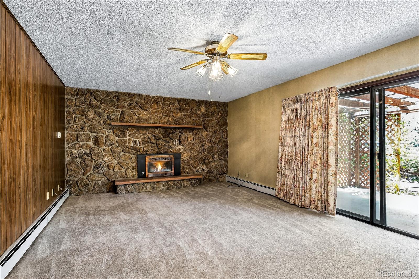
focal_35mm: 18
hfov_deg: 91.6
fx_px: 204
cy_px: 140
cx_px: 210
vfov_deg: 68.9
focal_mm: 17.5
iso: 400
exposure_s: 1/2.5
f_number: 10
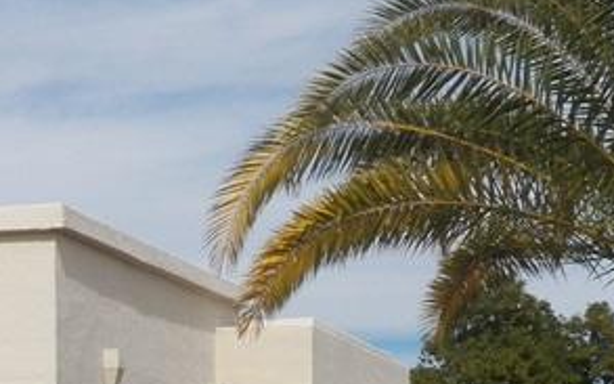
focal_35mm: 159
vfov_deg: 8.2
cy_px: 430
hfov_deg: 12.3
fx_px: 2660
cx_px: -396
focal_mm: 7.9
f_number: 5
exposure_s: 1/1600
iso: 125
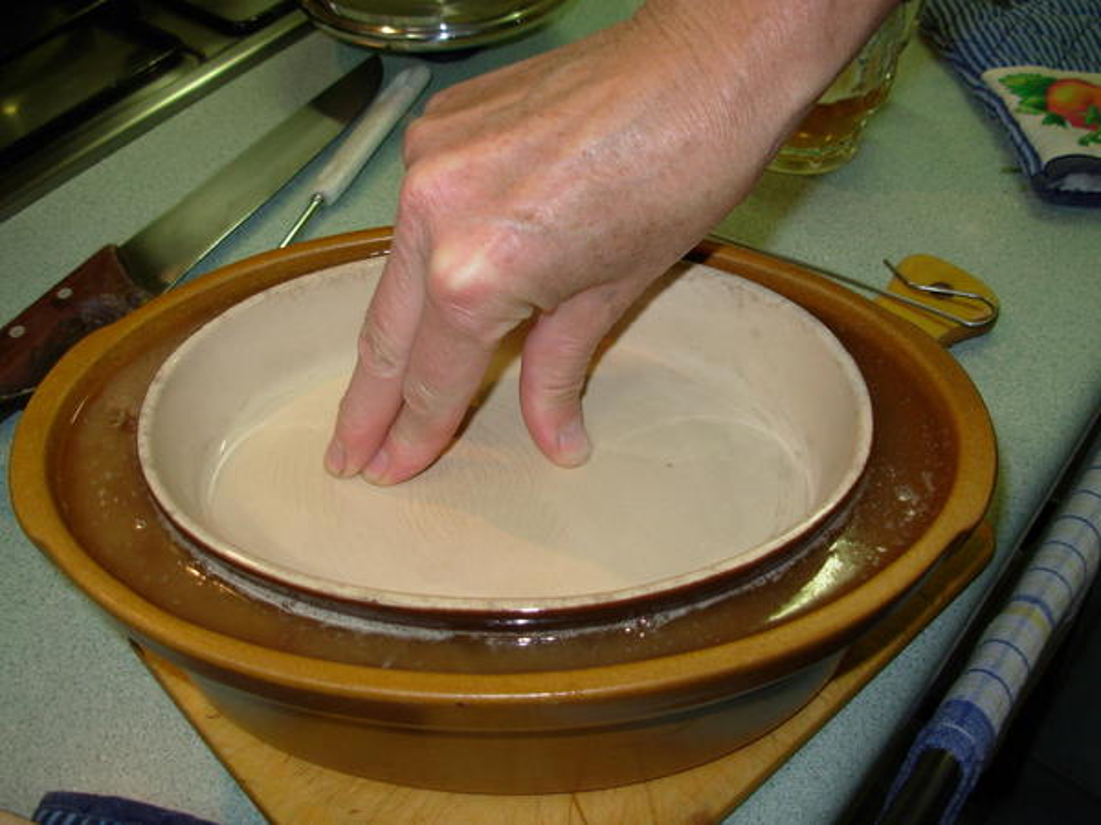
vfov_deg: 37.7
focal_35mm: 38
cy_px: 412
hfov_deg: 49.0
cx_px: 550
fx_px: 1209
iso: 50
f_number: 2.9
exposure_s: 1/32
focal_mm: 6.3
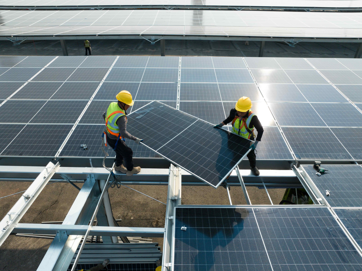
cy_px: 136
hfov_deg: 71.6
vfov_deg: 56.8
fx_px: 251
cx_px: 181
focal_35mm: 24
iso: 160
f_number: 2.8
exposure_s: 1/2000
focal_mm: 12.29
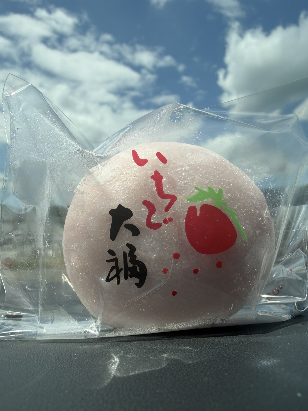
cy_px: 206
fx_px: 308
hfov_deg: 53.1
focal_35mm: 26
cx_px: 154
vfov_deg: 67.3
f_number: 2.2
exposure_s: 1/865
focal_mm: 2.22
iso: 16
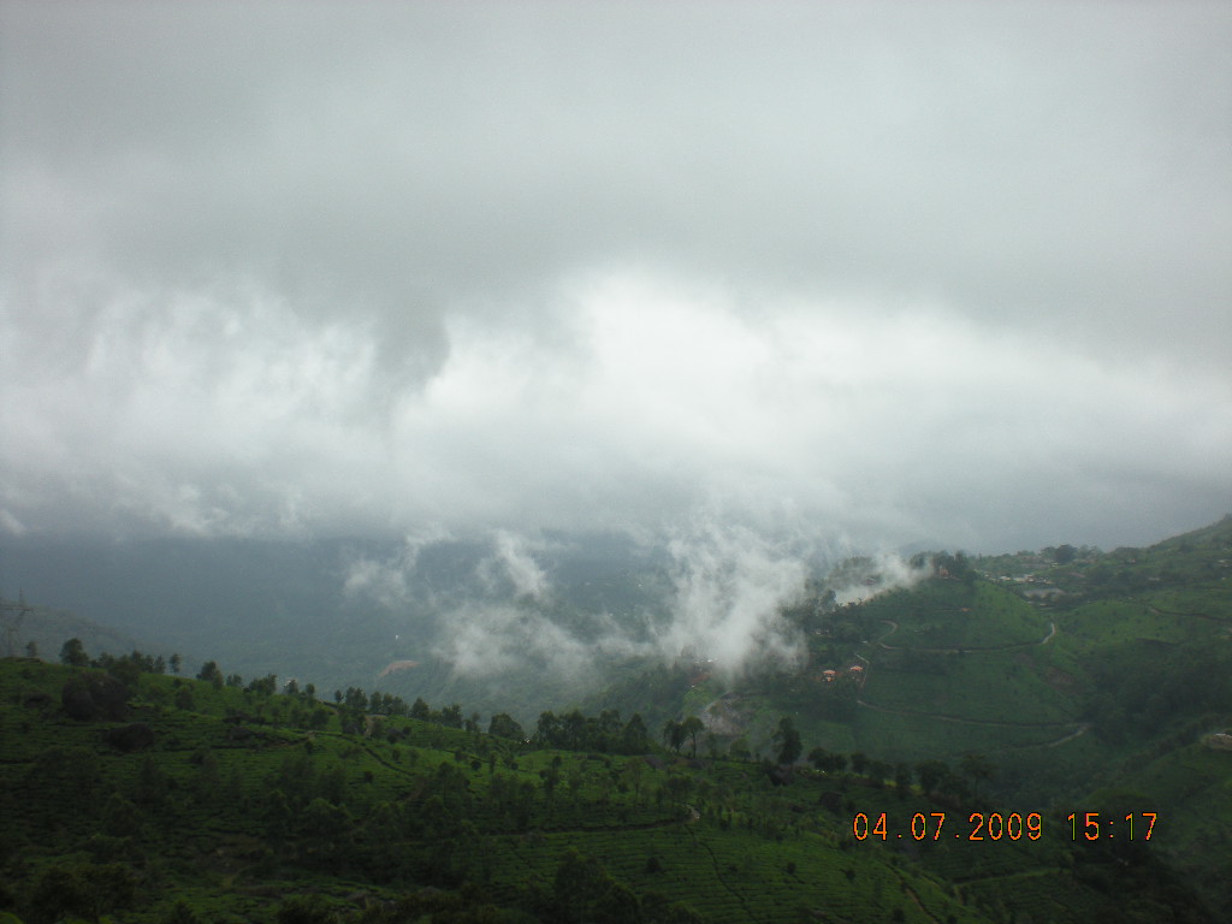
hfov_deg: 49.0
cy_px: 462
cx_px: 616
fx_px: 1352
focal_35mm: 38
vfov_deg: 37.7
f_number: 4.6
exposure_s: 1/239
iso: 89
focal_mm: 6.3
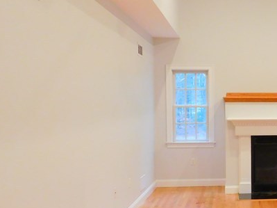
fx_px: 472
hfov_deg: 29.9
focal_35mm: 59
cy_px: 134
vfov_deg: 24.7
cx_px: 294
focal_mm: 4
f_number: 3
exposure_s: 1/20
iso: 400
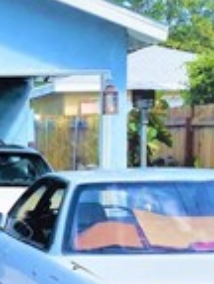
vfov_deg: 16.9
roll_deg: +0.8
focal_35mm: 116
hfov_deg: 11.9
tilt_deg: -3.2
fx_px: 952
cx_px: -166
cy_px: 179
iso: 32
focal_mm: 4.25
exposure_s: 1/1653
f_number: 1.8
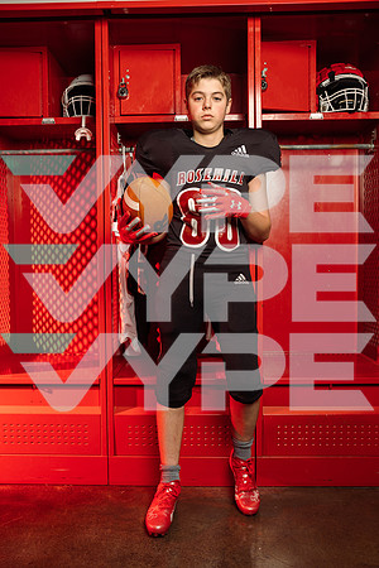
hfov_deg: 43.6
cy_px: 284
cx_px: 190
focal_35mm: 30
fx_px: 474
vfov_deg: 61.9
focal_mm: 30
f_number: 6.3
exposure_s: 1/250
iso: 250
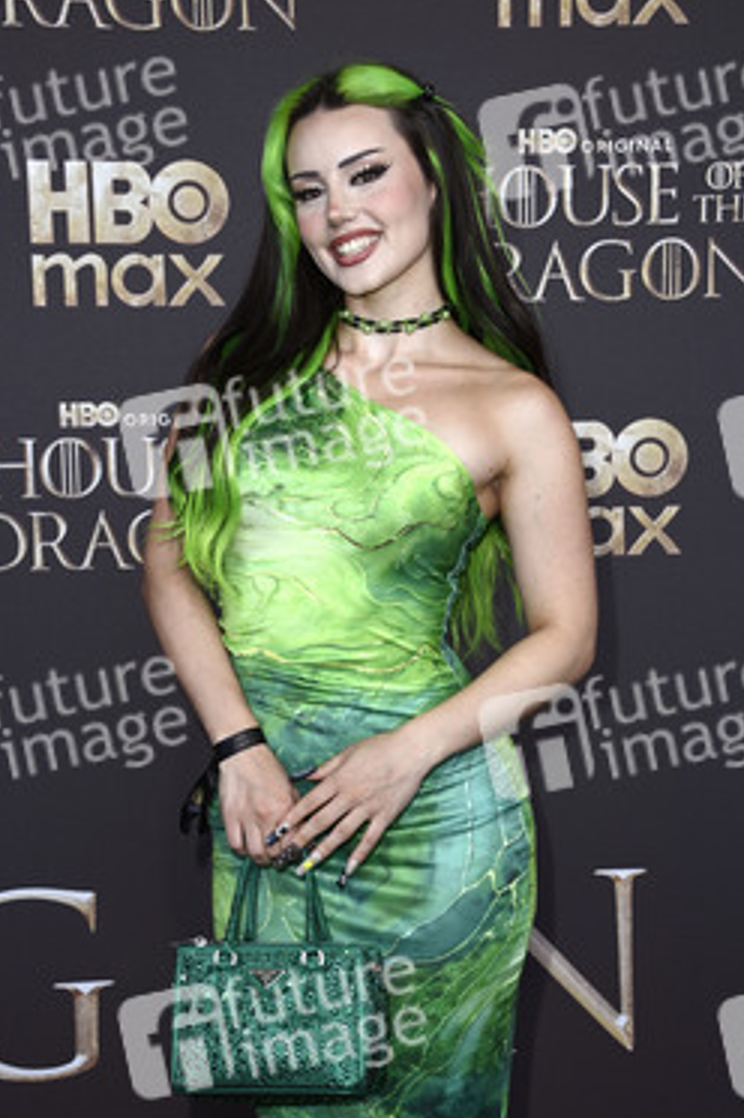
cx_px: 360
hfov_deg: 22.6
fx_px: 1863
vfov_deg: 33.4
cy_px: 578
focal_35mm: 60
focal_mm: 56
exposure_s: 1/250
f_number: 5.6
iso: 200
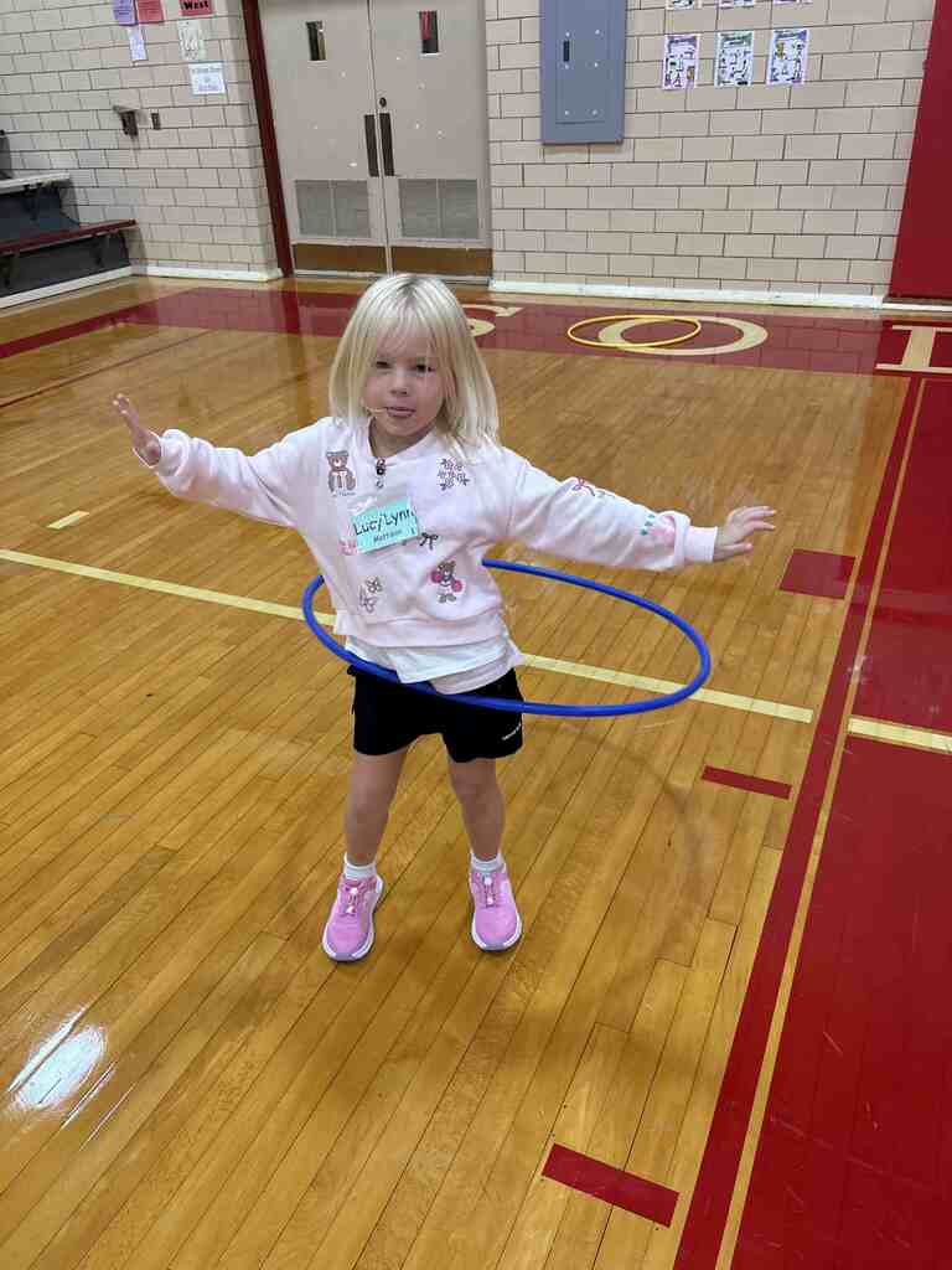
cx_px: 476
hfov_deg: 53.1
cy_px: 635
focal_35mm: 26
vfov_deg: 67.3
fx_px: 953
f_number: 1.6
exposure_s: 1/102
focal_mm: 5.96
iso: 125
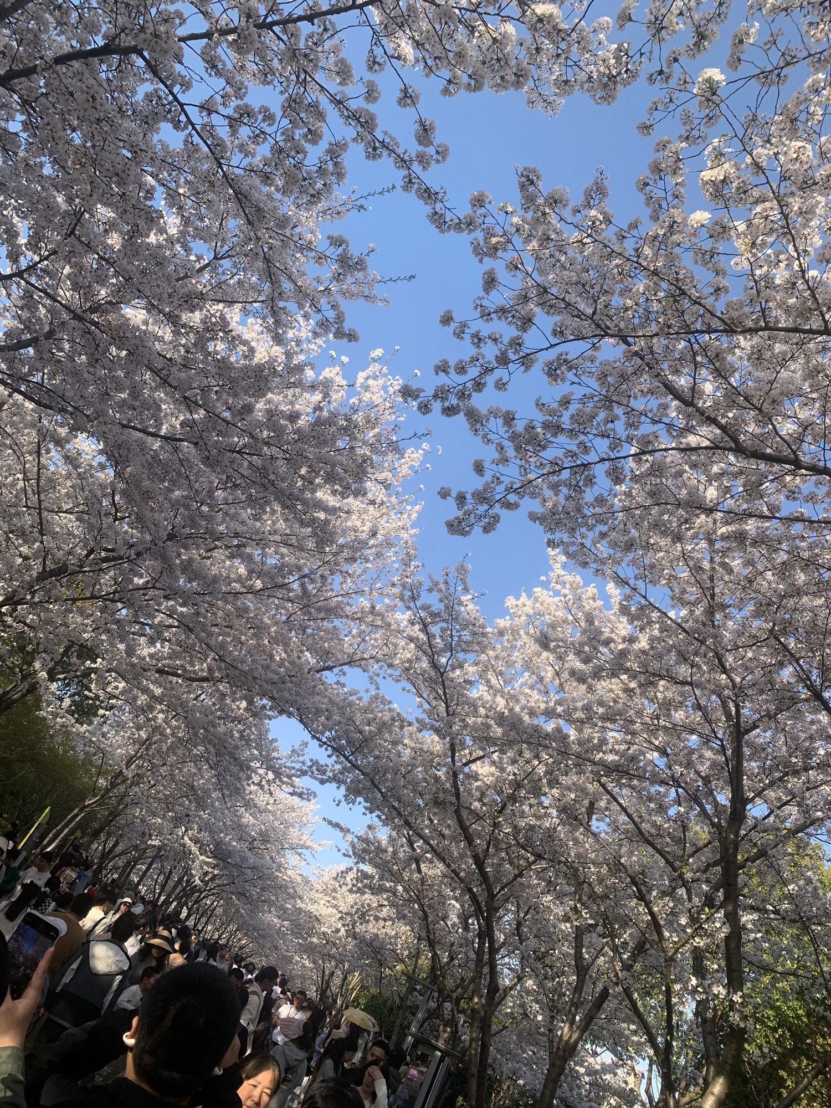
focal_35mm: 26
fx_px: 832
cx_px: 416
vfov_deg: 67.3
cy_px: 554
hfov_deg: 53.1
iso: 25
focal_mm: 4.25
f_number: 1.8
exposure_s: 1/928
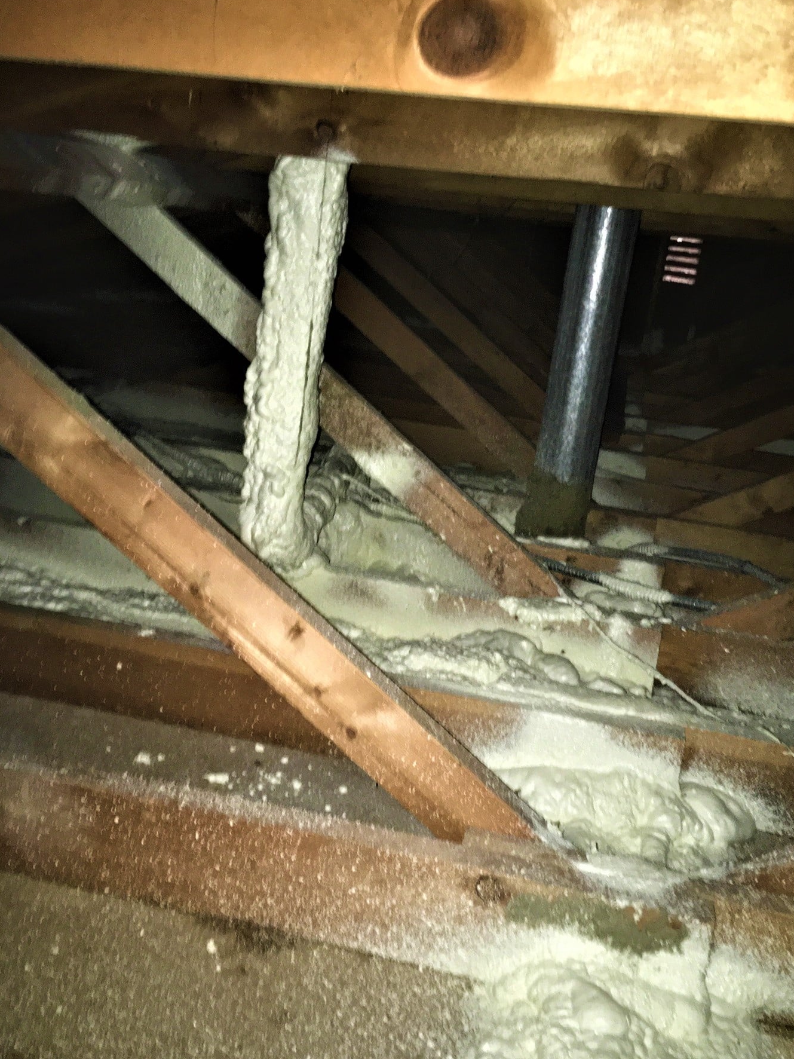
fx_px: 1009
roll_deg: -9.0
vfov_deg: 55.3
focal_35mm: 33
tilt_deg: -18.0
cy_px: 546
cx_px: 442
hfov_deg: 42.9
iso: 125
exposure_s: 1/16
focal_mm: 4.15
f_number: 2.2
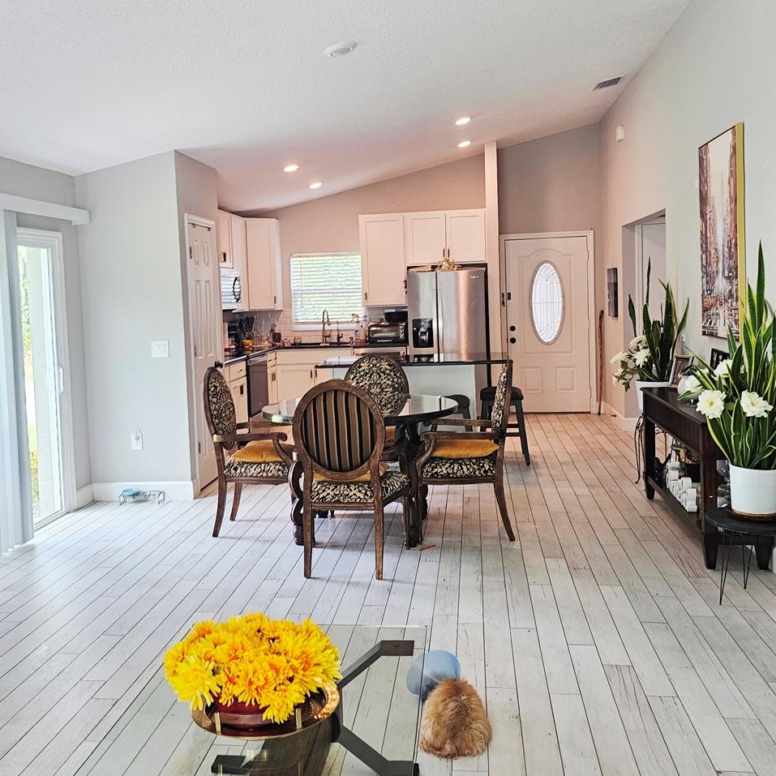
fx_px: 862
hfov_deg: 48.3
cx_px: 333
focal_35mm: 34
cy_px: 357
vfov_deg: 48.4
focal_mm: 6.3
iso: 125
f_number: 1.7
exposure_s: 1/120
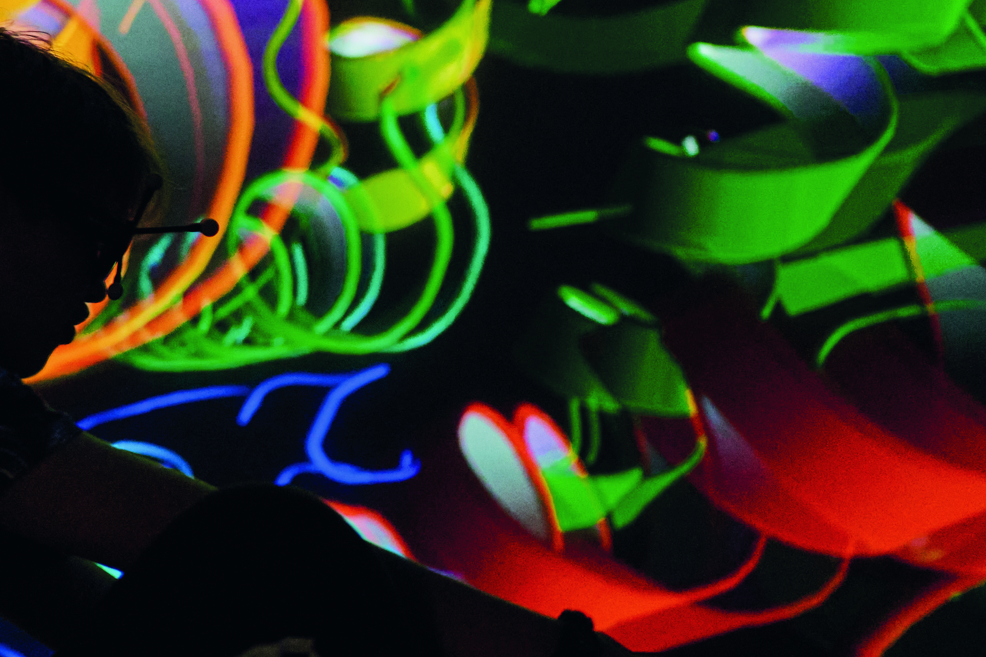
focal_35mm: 85
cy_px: 232
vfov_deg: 16.0
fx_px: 2328
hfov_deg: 23.7
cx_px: 243
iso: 5000
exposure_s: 1/60
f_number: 2
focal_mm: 35
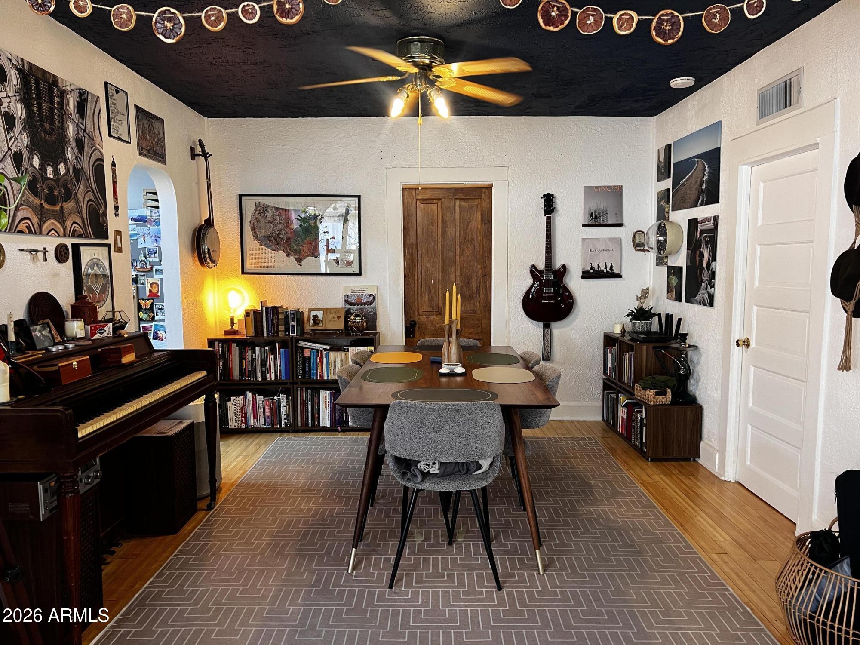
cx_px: 430
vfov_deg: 53.1
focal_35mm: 26
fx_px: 646
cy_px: 322
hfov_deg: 67.3
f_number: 1.5
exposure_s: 1/60
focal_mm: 5.7
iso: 160
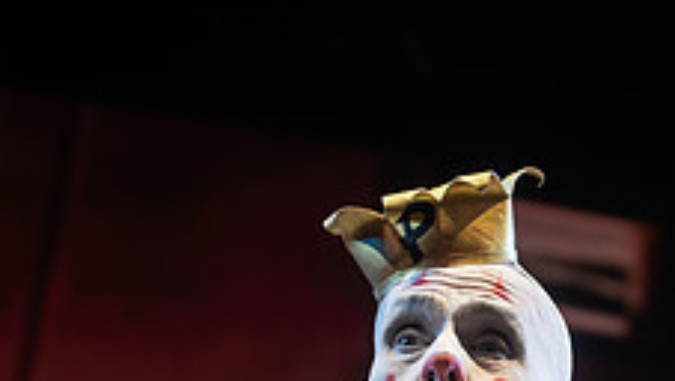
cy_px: 567
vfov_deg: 5.6
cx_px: 532
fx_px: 3832
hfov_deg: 10.0
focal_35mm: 214
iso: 640
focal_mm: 80
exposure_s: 1/400
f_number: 5
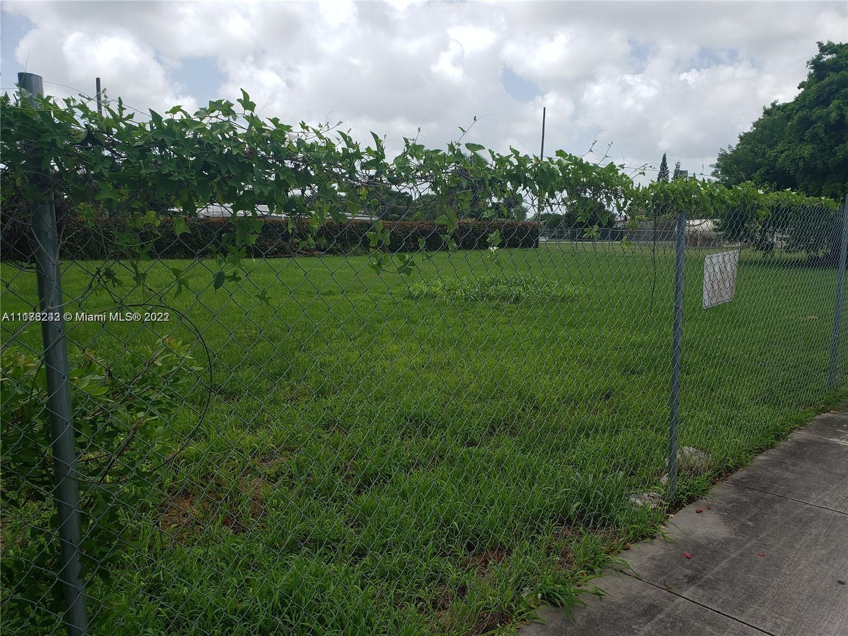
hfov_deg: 67.3
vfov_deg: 53.1
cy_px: 318
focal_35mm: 26
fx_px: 637
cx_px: 424
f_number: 2.4
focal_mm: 4.3
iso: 50
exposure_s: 1/1399
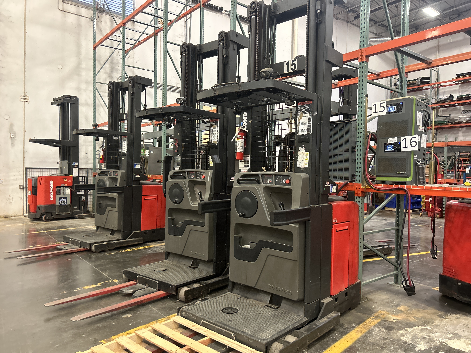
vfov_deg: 53.1
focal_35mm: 26
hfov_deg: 67.3
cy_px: 176
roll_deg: -0.5
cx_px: 236
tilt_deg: -0.9
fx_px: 354
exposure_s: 1/60
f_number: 1.5
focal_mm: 5.7
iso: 400
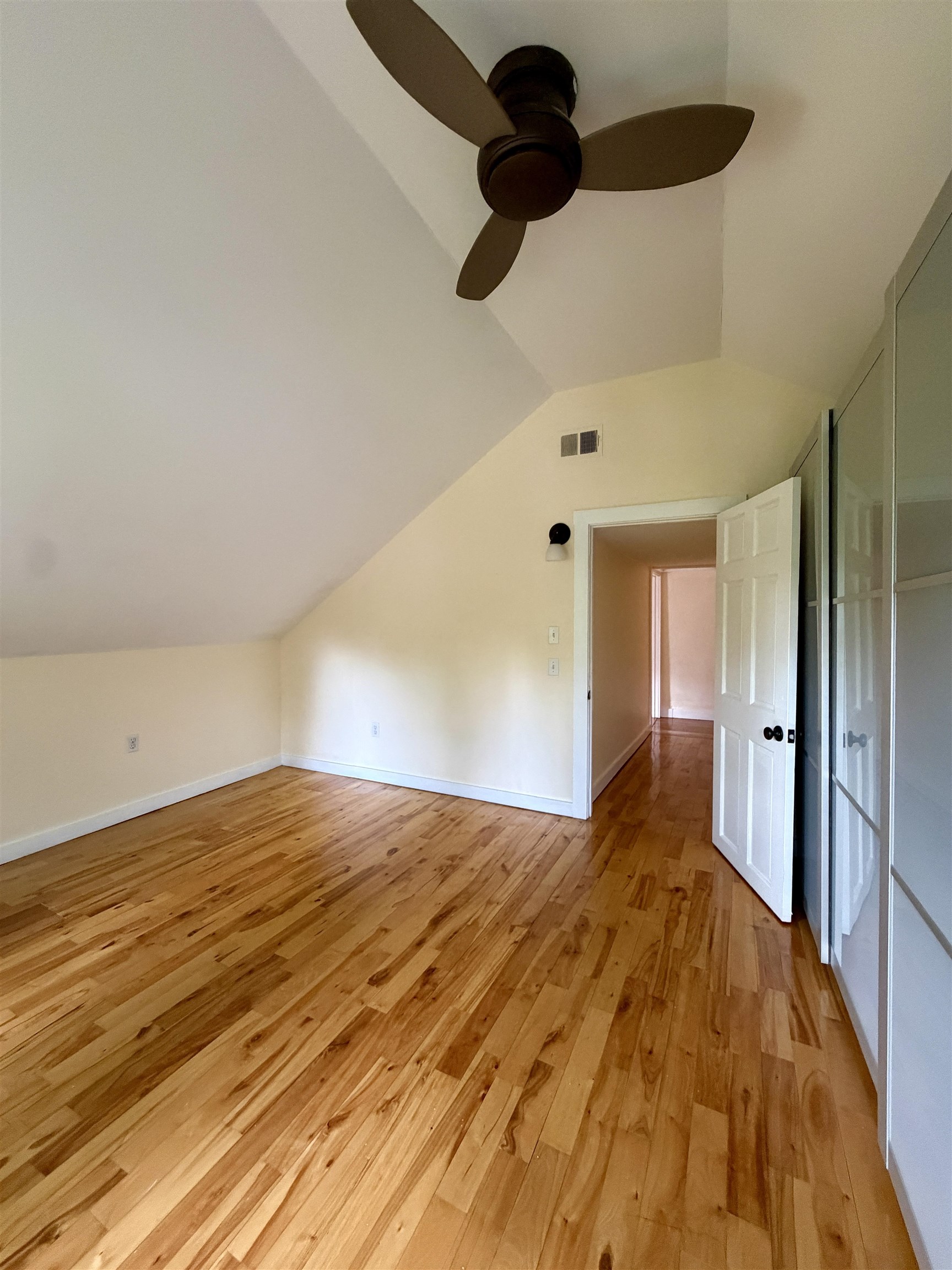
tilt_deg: -1.6
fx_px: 513
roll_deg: +0.0
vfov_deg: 102.1
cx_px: 476
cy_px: 635
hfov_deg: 85.7
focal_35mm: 14
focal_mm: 2.22
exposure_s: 1/60
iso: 500
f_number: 2.2
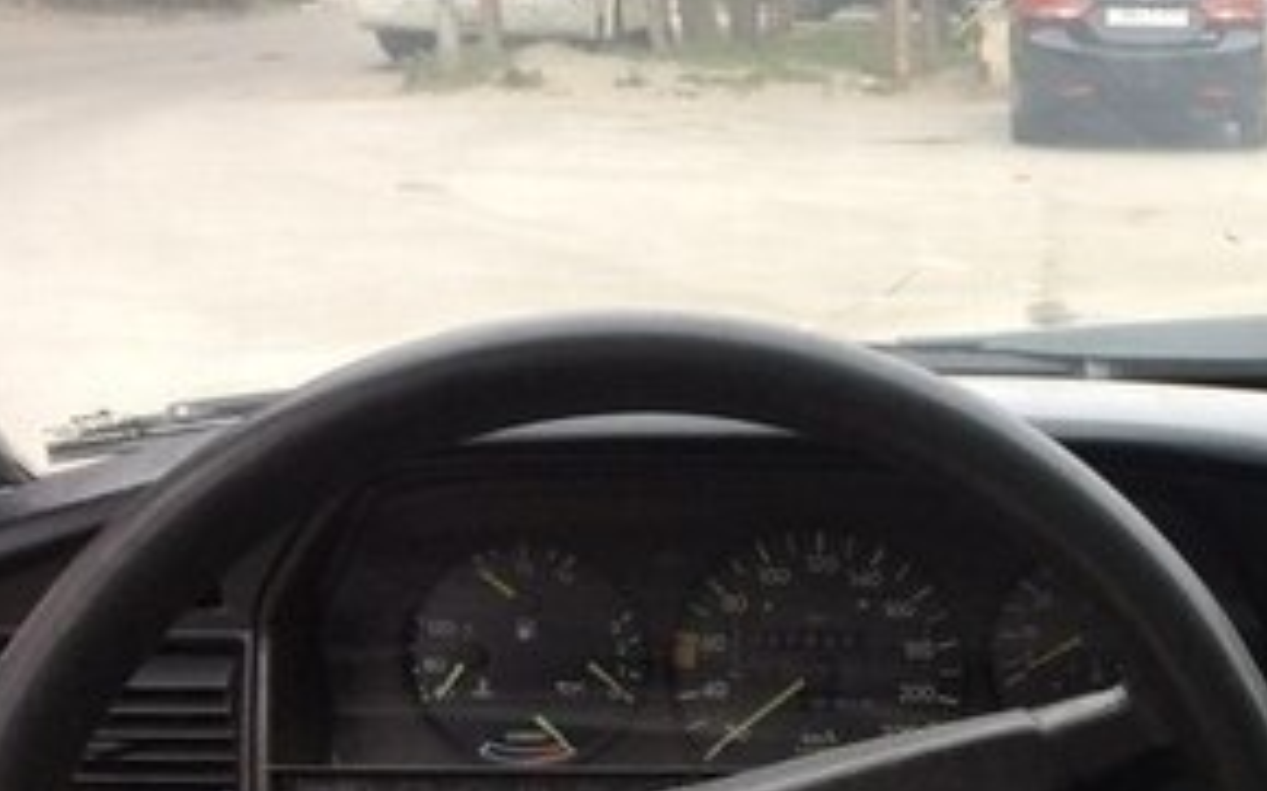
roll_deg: -0.8
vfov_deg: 17.9
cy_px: 863
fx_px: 2416
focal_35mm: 70
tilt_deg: -19.8
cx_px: 1354
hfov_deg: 27.2
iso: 50
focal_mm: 4.15
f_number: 2.2
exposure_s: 1/33
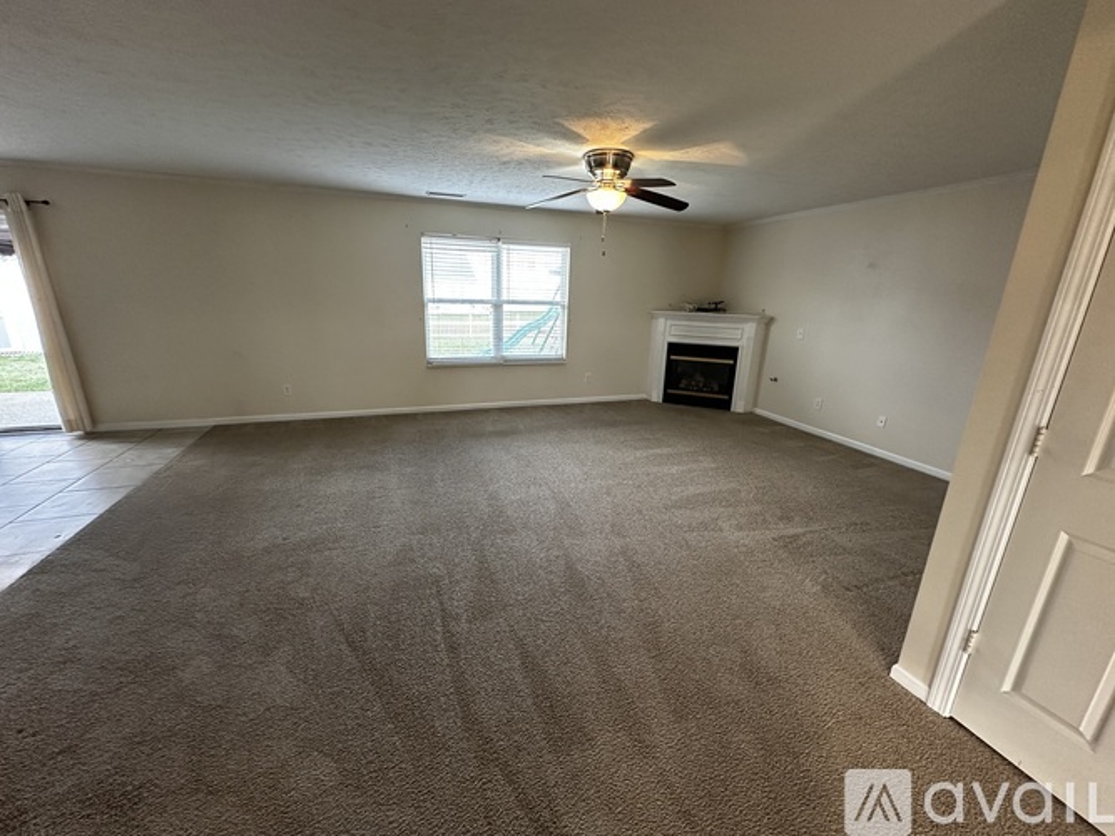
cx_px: 558
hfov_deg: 102.1
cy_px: 418
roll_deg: -1.6
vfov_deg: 85.7
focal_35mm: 14
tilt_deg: -15.7
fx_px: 451
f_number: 2.2
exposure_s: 1/60
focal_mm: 2.22
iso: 250
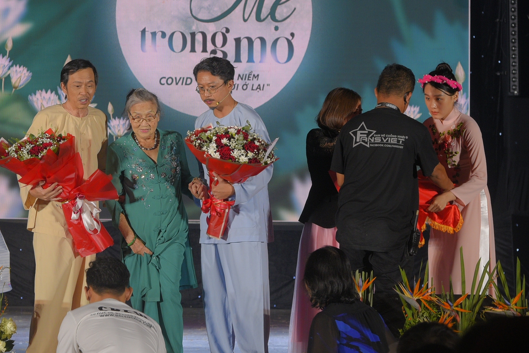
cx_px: 210
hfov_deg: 14.3
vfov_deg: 9.6
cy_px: 95
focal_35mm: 143
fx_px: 2102
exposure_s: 1/125
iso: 800
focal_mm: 78
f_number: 5.6
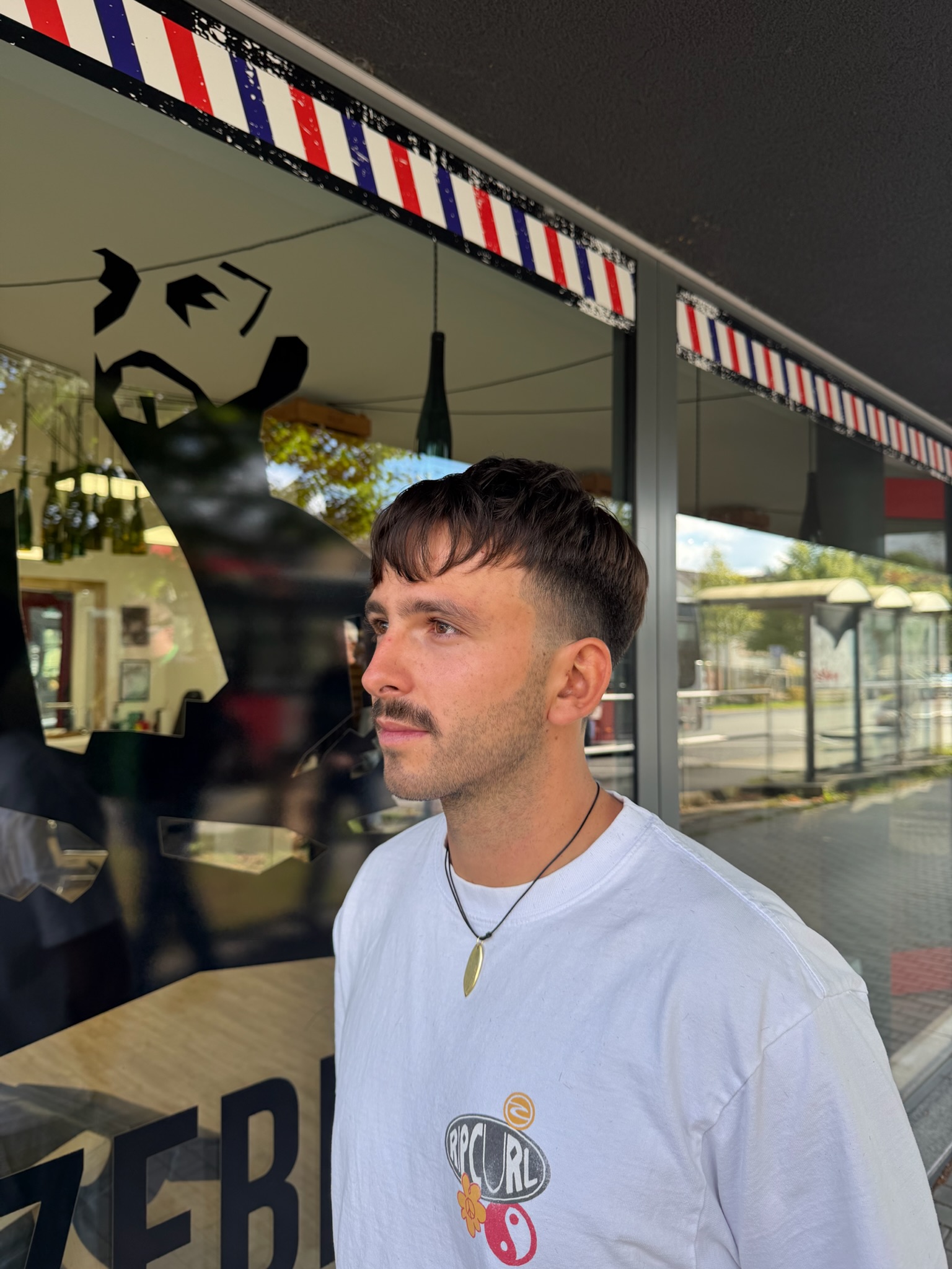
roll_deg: -0.5
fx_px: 880
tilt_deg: +1.9
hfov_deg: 56.8
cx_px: 476
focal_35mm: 24
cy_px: 634
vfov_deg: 71.6
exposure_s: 1/383
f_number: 1.78
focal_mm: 6.76
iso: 80
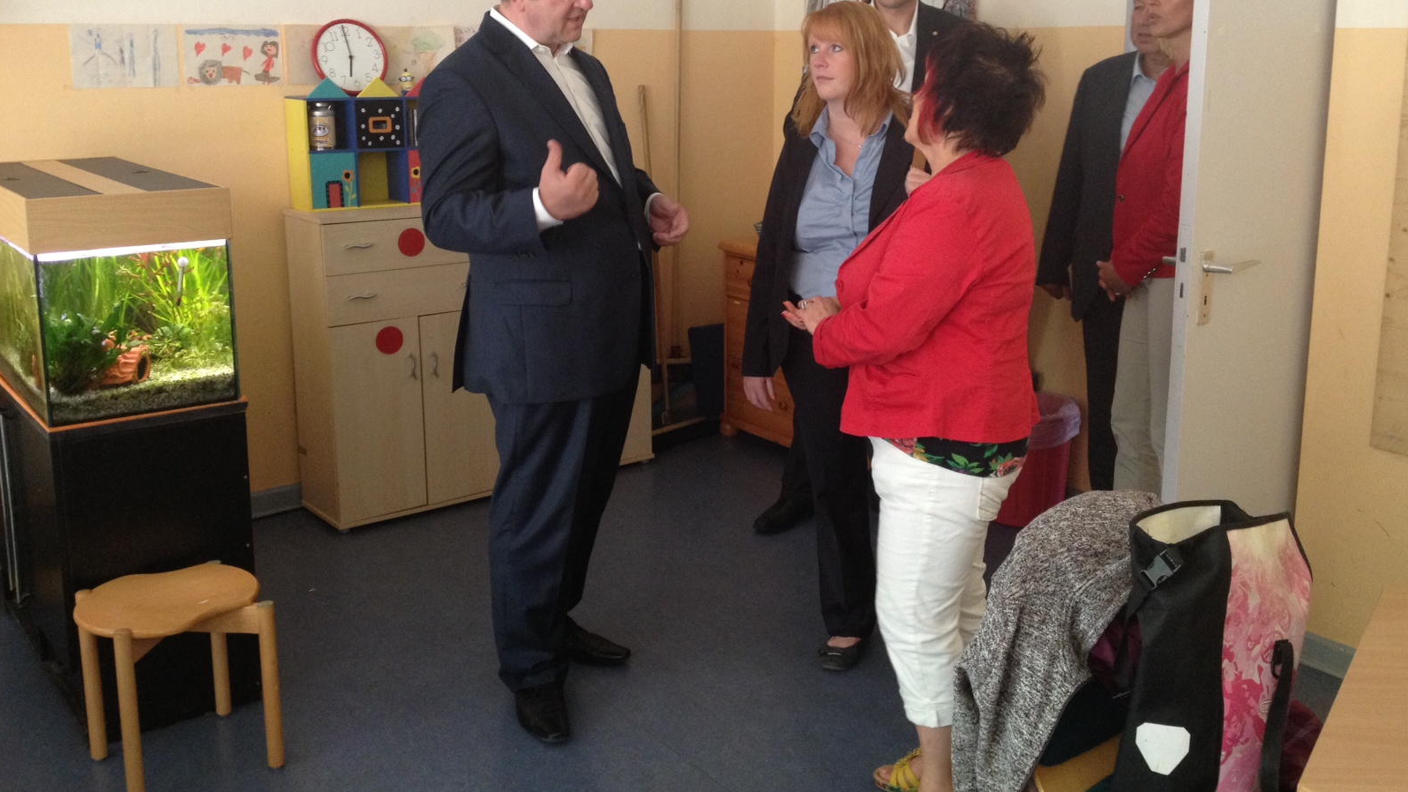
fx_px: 1456
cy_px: 299
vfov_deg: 30.3
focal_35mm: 39
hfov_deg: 51.6
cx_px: 709
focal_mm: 4.28
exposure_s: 1/20
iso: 200
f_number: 2.4
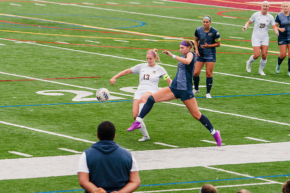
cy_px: 87
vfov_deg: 5.4
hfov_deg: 8.1
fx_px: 2044
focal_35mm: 254
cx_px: 107
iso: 500
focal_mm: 200
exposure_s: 1/1600
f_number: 5.6
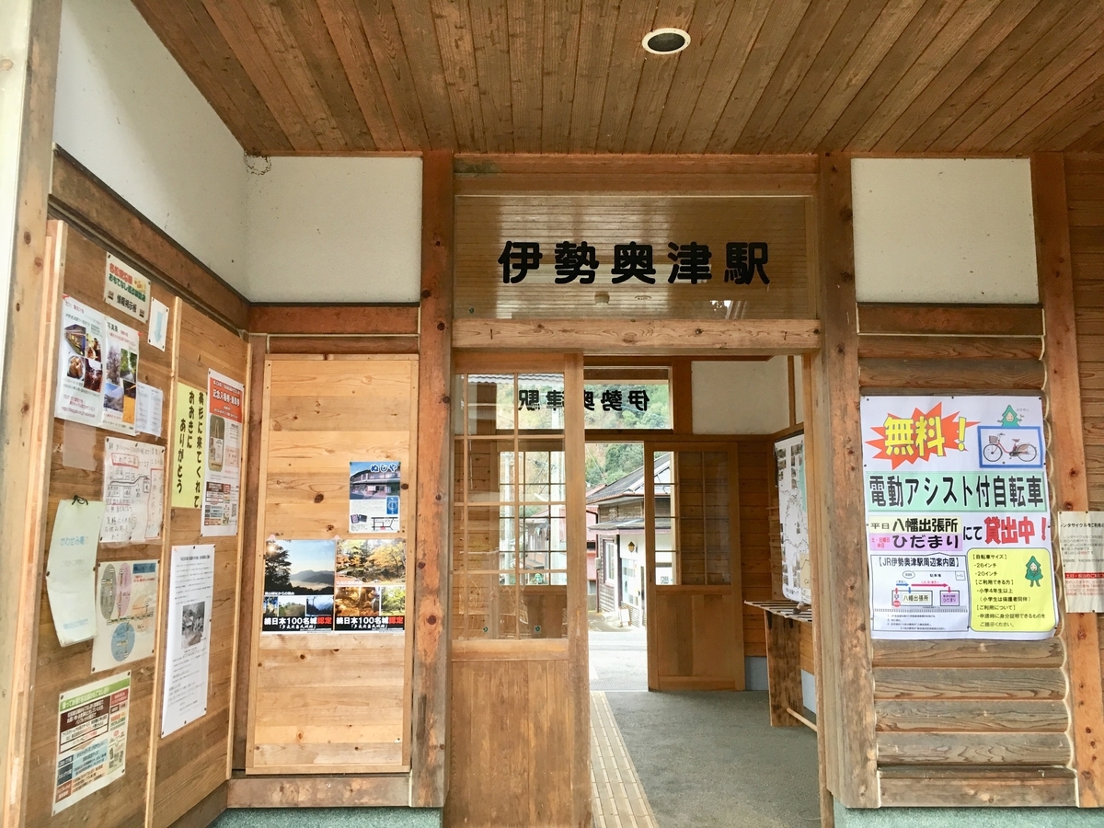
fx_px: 925
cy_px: 414
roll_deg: +0.8
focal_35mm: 29
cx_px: 552
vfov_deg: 48.2
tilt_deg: +7.2
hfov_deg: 61.7
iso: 40
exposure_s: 1/30
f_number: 2.2
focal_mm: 4.15
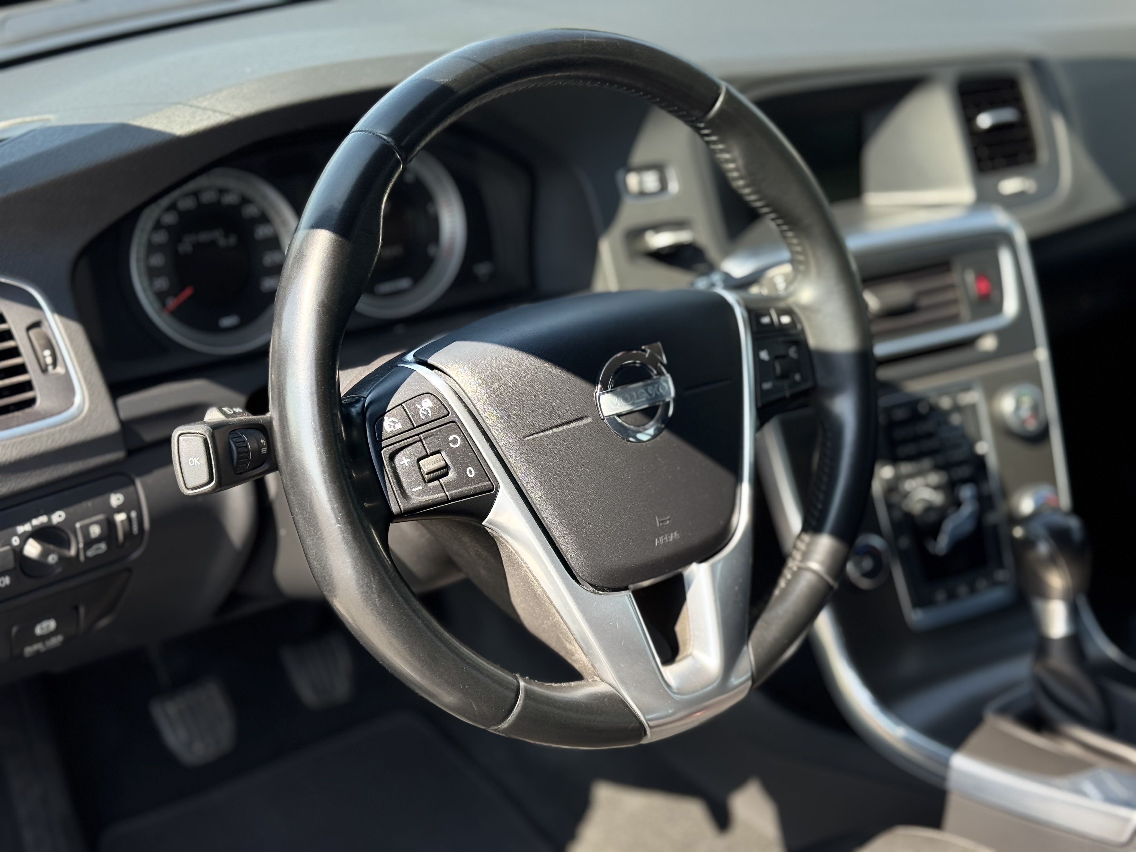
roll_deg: -1.5
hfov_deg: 39.7
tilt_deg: -27.1
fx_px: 1575
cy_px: 426
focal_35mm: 48
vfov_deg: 30.3
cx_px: 568
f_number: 1.78
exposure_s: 1/888
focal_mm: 6.76
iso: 64
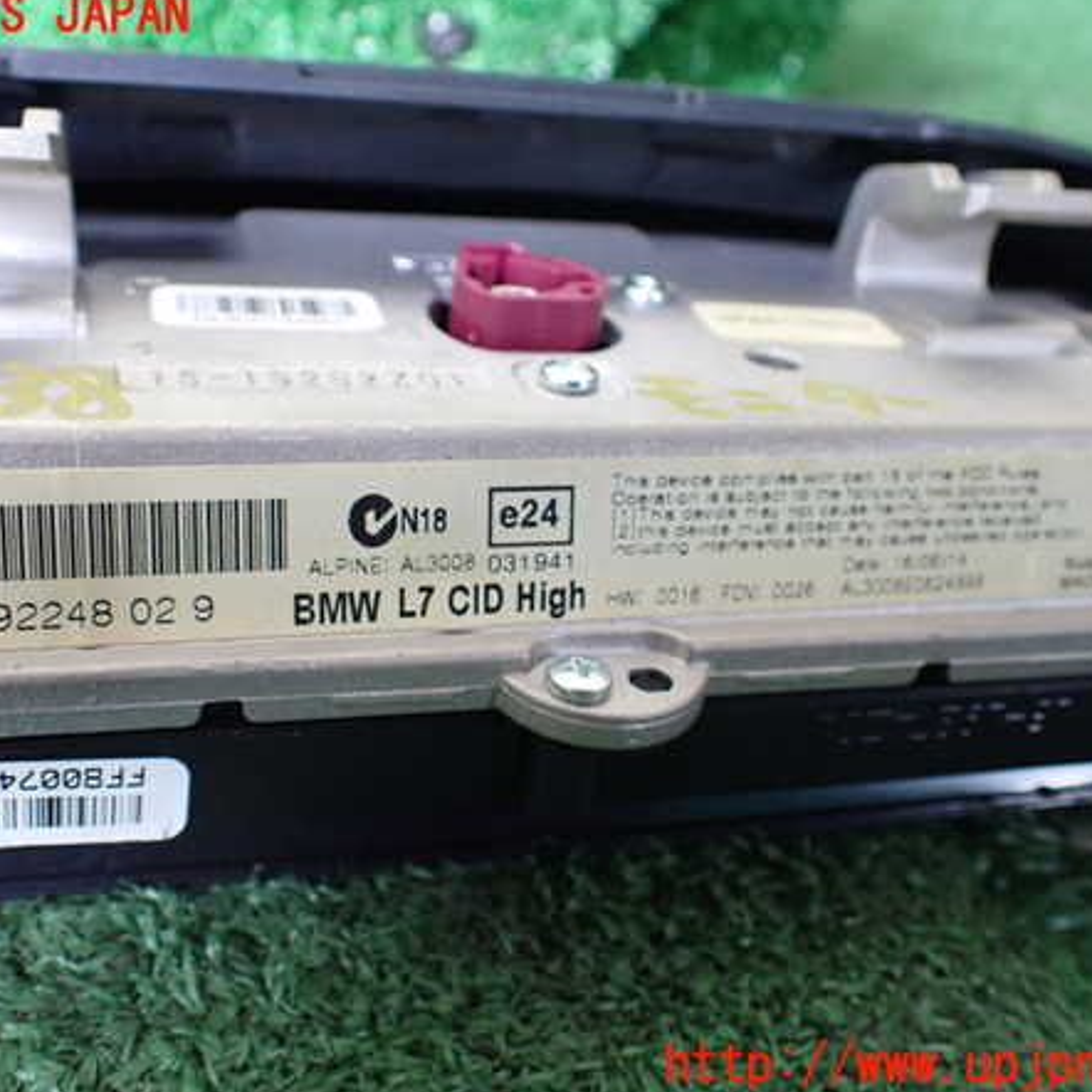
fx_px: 1285
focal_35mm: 36
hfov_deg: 46.0
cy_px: 541
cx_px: 482
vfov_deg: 46.0
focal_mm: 5.4
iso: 800
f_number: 2.3
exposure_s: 1/125
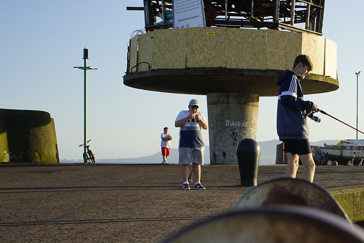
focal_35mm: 71
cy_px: 176
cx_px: 321
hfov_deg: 27.5
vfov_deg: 19.1
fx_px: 718
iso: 100
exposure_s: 1/100
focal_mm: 39
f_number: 10
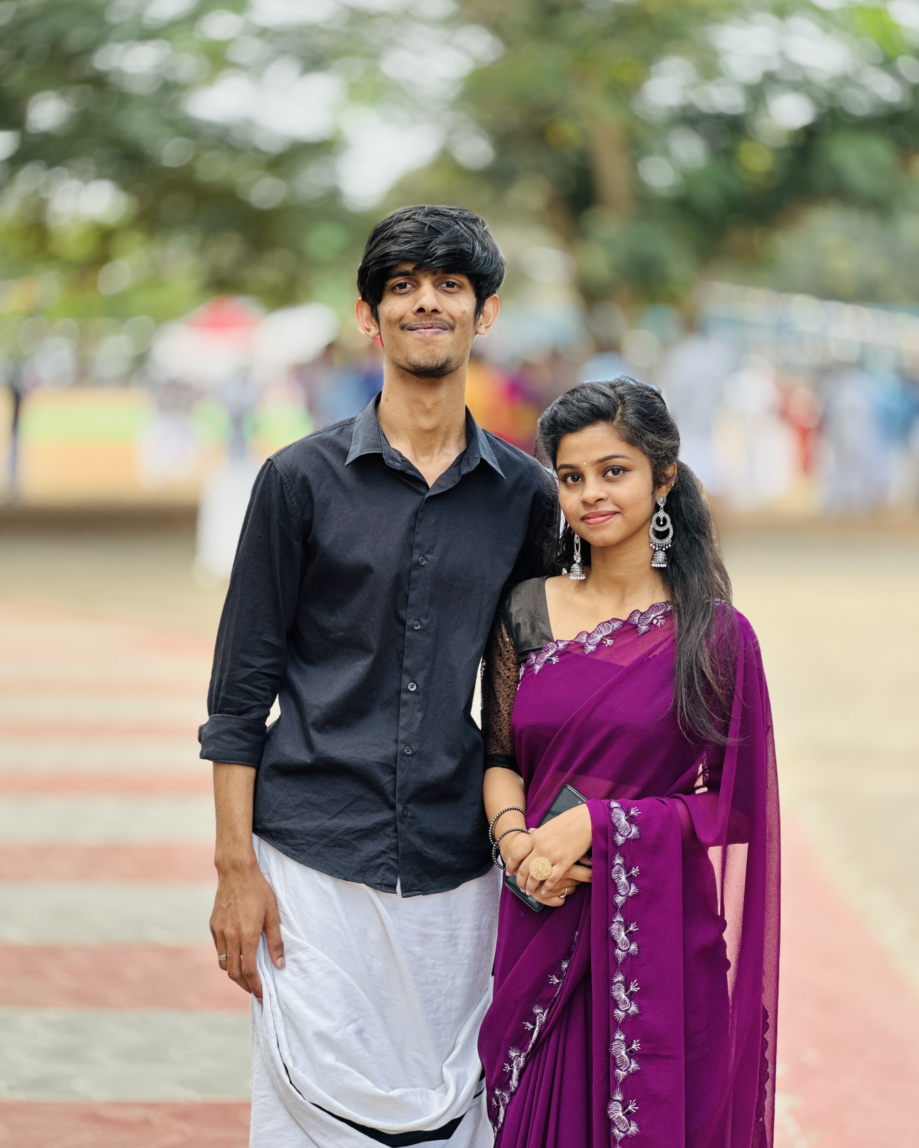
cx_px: 457
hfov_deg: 18.9
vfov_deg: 23.6
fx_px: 2754
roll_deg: -0.4
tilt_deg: -3.0
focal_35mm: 81
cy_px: 539
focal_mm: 9
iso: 40
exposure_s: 1/121
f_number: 2.8
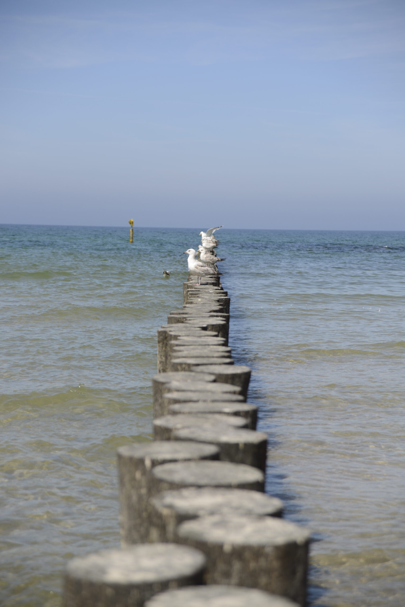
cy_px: 304
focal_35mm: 85
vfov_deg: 23.9
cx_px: 202
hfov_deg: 16.1
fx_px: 1433
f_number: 4
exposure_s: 1/1600
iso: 140
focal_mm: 85
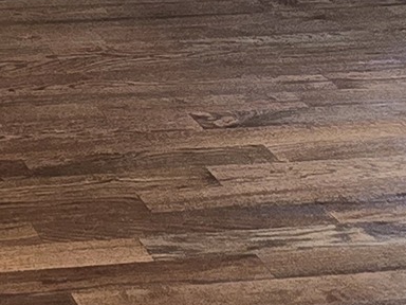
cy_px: -306
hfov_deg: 16.6
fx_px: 1220
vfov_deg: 12.5
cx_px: -255
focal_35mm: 104
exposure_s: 1/60
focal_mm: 2.2
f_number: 2.2
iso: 100
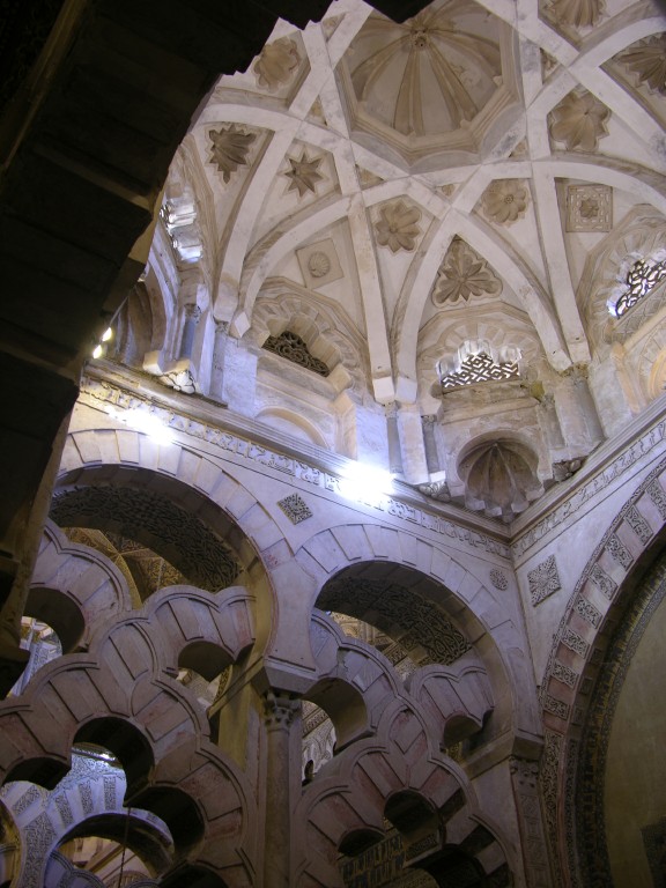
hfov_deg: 40.7
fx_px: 898
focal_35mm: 35
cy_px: 444
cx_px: 333
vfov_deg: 52.6
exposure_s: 1/3.6
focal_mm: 8.9
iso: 51
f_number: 2.8
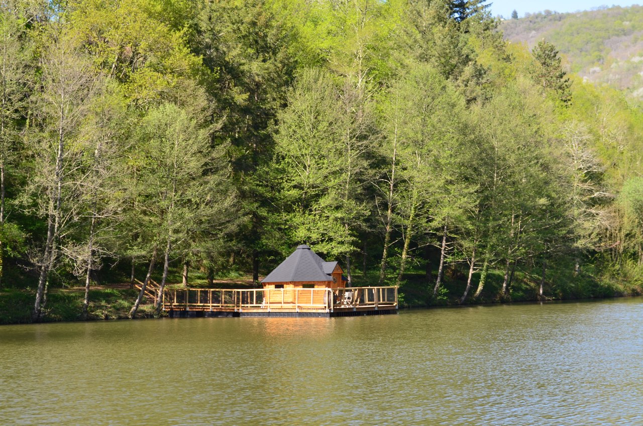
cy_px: 213
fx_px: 1390
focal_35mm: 78
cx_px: 322
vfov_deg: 17.4
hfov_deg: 26.0
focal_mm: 52
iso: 200
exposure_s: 1/100
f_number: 11
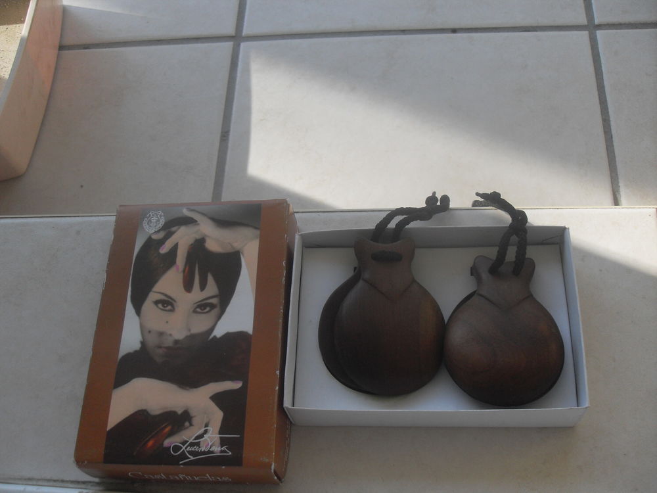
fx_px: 702
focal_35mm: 37
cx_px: 328
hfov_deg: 50.1
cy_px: 246
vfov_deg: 38.7
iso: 80
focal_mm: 6.3
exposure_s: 1/45
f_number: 8.9
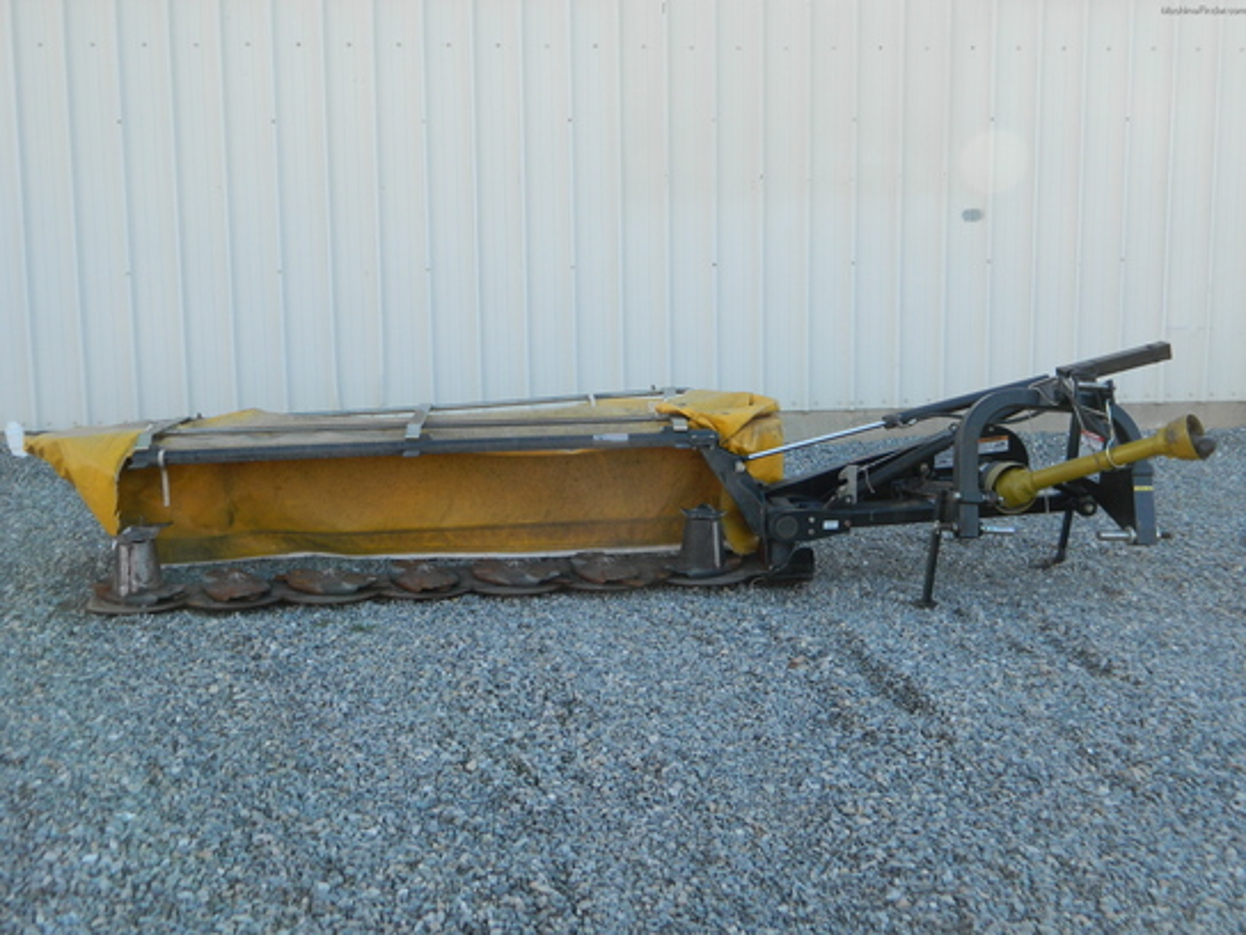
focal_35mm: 41
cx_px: 623
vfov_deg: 35.1
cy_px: 468
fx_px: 1476
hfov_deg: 45.8
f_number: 3.5
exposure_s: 1/160
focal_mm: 7.3
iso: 80
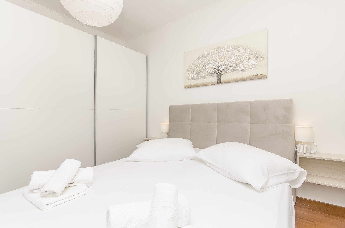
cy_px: 108
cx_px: 172
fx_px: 153
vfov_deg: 73.4
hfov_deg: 96.8
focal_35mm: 16
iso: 100
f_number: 7.1
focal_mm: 10
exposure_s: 1/160
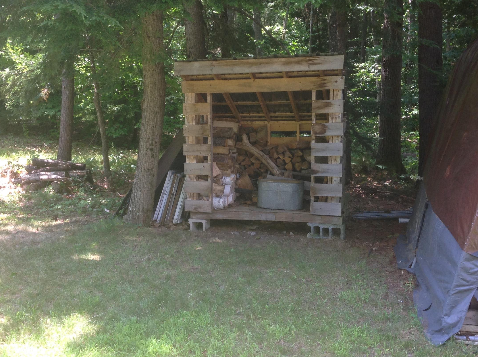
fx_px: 579
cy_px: 167
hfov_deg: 44.8
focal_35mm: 42
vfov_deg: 34.2
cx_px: 210
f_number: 2.4
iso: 64
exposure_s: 1/120
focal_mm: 4.28
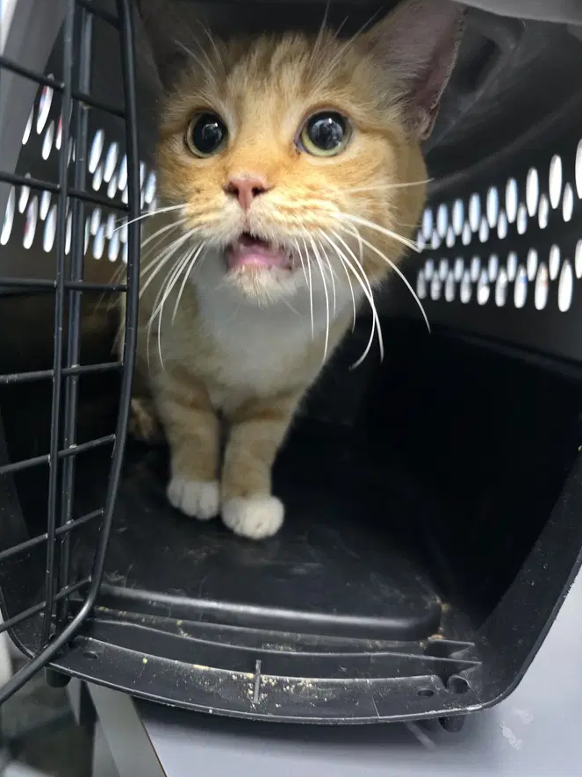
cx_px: 274
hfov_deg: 53.0
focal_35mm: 26
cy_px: 419
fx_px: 583
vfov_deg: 67.2
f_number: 1.7
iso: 1600
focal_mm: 6.3
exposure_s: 1/60
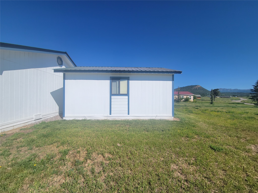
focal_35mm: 13
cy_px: 96
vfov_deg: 89.9
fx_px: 97
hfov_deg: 106.2
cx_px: 129
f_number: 2.2
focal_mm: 2.2
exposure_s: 1/2890
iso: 50
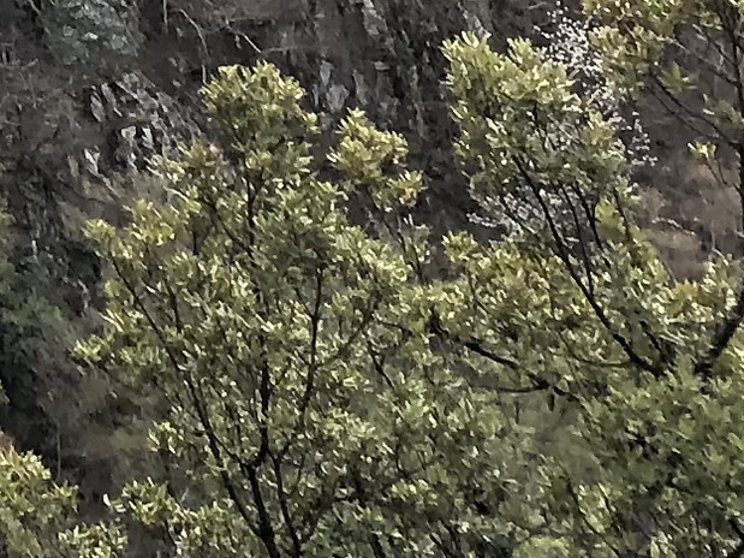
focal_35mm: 181
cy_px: -1073
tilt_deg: +0.2
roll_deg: +2.2
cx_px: -1356
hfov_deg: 9.1
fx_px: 3889
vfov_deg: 7.3
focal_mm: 4
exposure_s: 1/366
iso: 20
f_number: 1.8
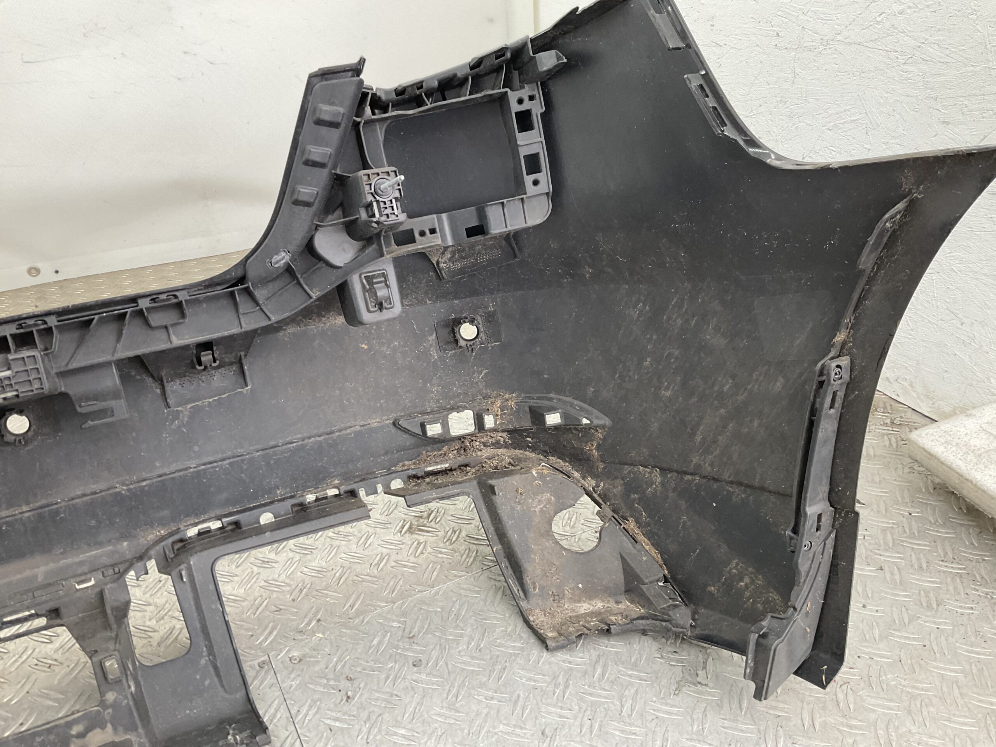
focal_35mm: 29
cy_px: 374
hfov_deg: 61.7
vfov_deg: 48.2
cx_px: 498
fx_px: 834
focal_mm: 3
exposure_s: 1/120
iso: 64
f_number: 1.8
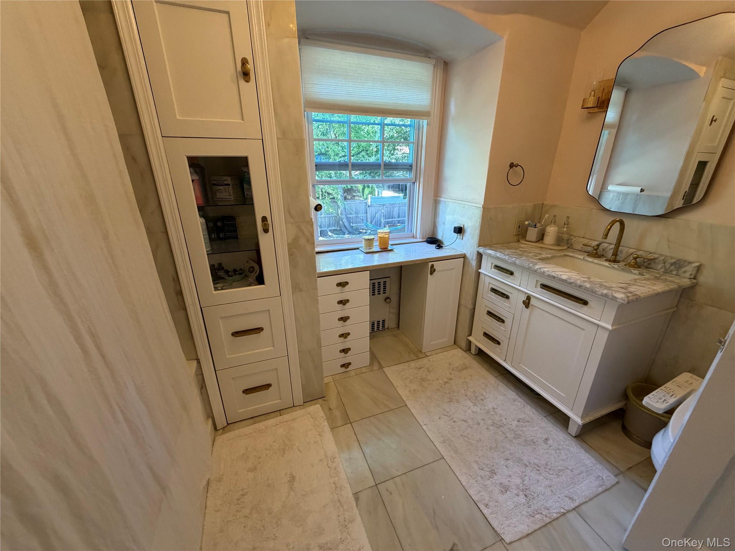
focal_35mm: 14
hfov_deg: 102.1
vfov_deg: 85.7
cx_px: 368
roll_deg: +0.6
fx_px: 297
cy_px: 276
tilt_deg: -19.6
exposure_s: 1/120
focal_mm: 2.22
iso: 320
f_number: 2.2
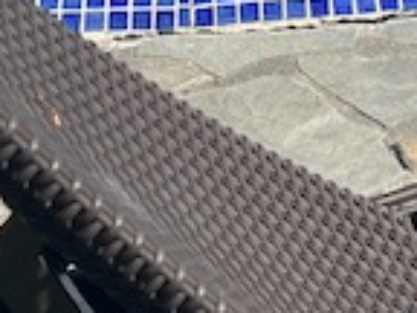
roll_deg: +0.7
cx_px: 617
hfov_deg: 10.3
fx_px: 2229
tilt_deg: -15.0
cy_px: -362
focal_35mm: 185
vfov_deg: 7.6
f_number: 1.6
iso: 50
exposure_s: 1/2309
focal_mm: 5.1
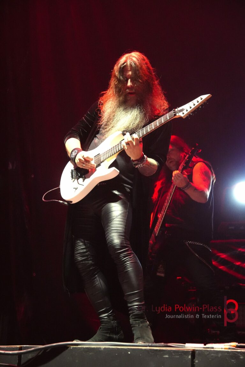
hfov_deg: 16.6
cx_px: 122
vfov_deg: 24.6
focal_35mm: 82
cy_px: 184
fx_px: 842
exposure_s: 1/80
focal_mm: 55
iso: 6400
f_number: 4.5
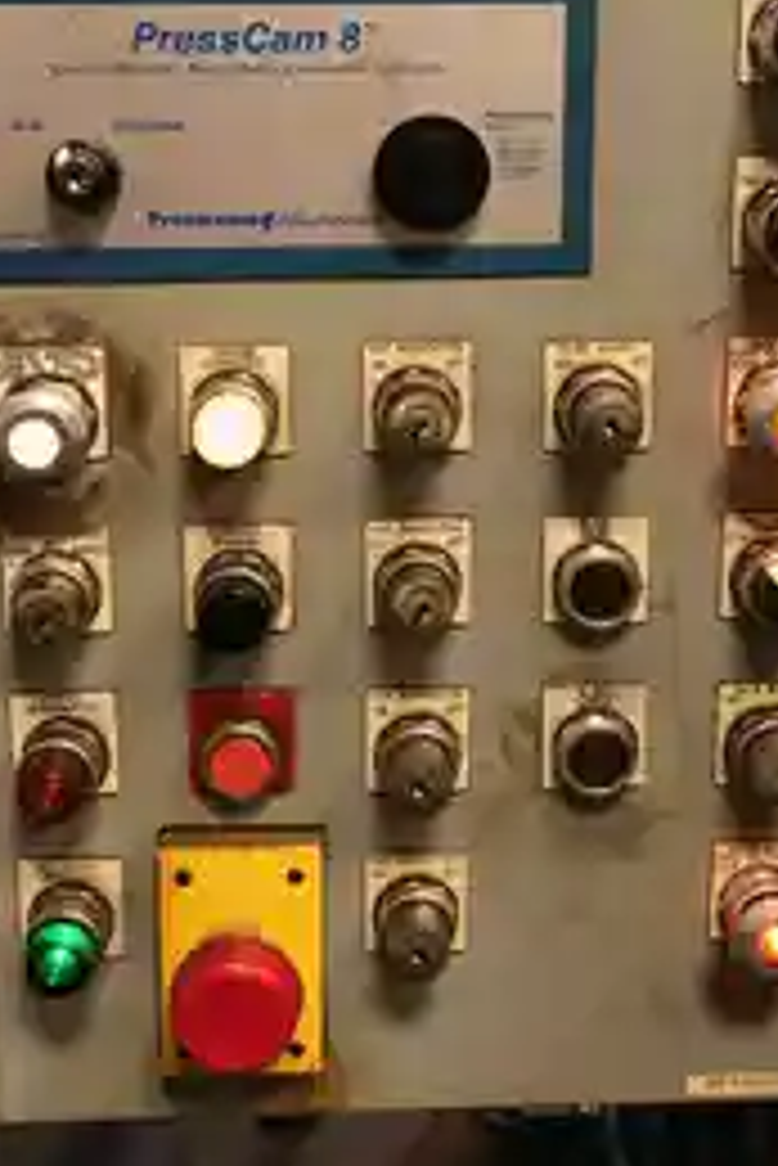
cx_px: 396
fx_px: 1457
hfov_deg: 29.9
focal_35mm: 45
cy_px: 338
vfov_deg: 42.6
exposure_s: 1/15
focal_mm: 4
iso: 64
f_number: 1.8
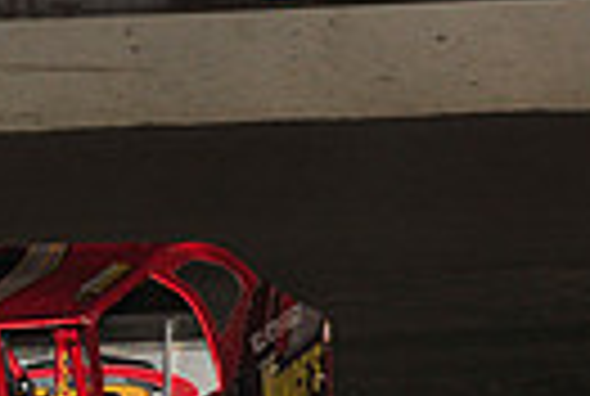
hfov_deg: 4.1
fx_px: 8115
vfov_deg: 2.8
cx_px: -558
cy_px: 310
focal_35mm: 494
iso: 800
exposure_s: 1/320
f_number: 6.3
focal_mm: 112
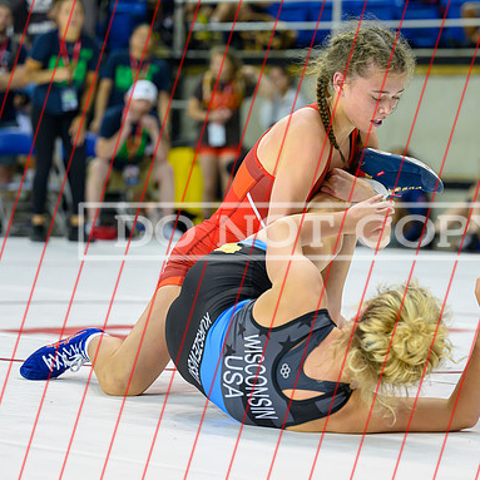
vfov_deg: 12.3
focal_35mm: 142
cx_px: 313
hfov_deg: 12.3
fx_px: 2228
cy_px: 230
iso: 2200
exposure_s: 1/800
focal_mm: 91
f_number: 2.8
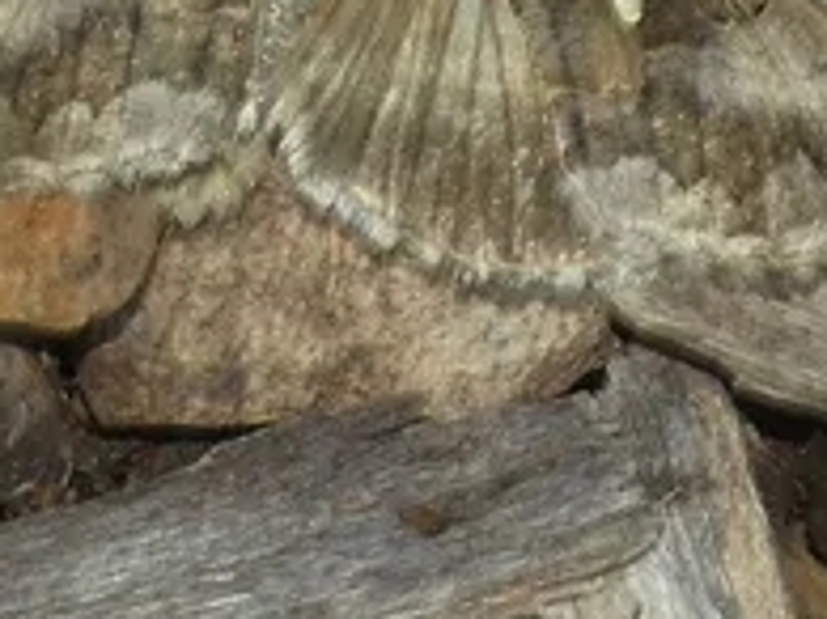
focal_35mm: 581
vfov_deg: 2.6
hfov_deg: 3.4
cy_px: -51
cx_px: 471
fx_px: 13872
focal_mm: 31.7
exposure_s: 1/60
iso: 80
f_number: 5.5
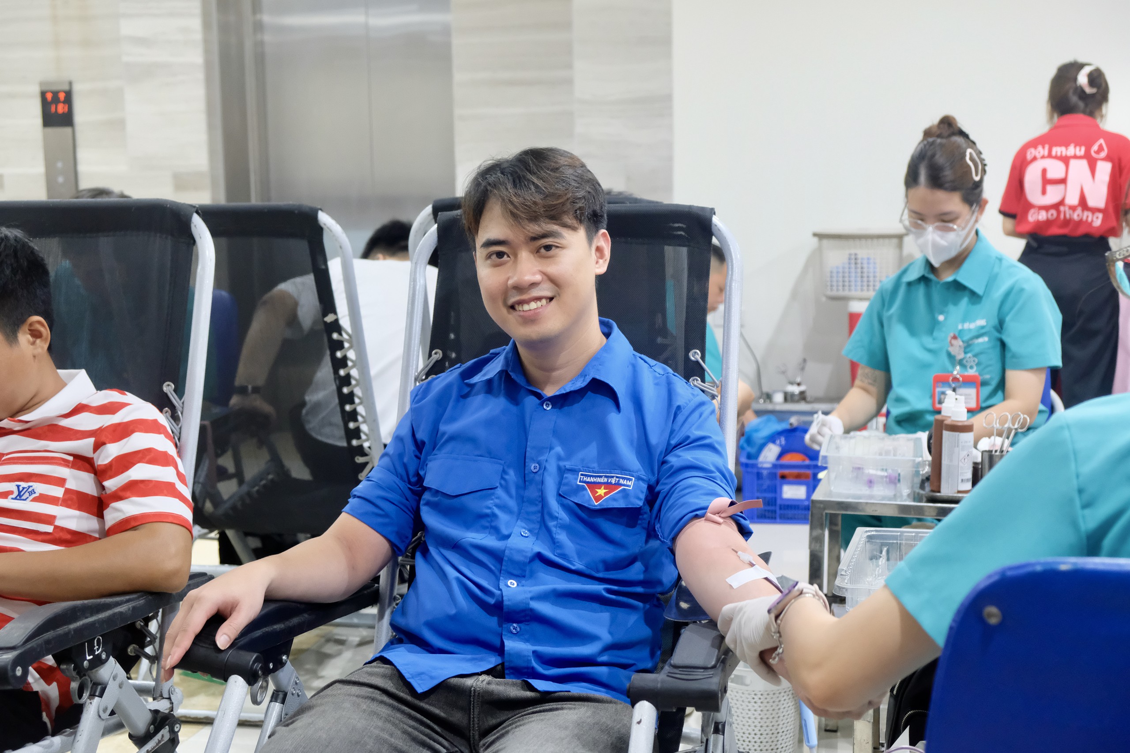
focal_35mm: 45
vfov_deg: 29.9
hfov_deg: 43.6
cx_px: 565
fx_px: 1412
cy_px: 376
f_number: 4
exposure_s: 1/45
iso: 3200
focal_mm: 30.2
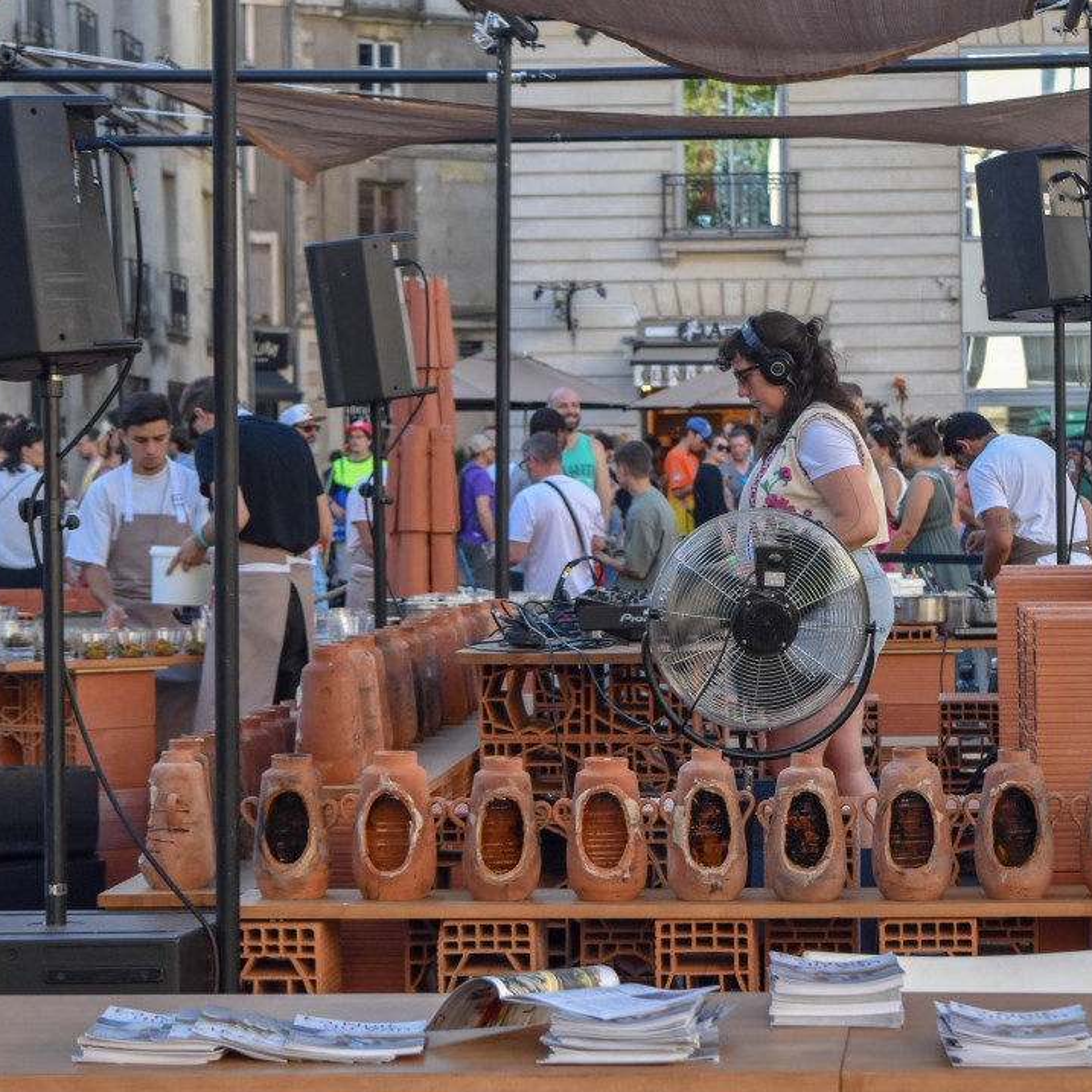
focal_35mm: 106
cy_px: 545
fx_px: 3770
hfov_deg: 16.4
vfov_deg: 16.5
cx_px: 736
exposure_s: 1/500
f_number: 5.6
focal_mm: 55
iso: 800
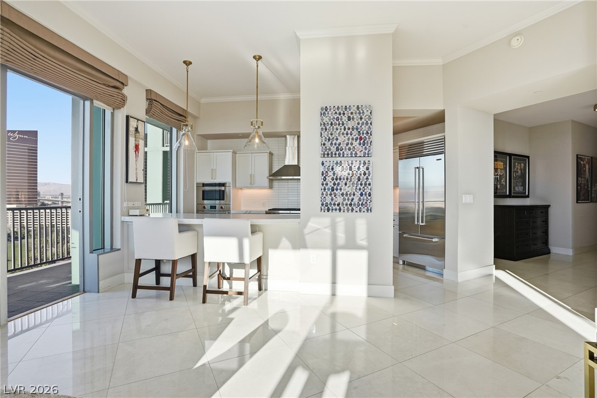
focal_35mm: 16
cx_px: 298
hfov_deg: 96.8
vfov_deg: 73.7
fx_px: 265
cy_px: 199
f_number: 9
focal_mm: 16
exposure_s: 1/640
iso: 250
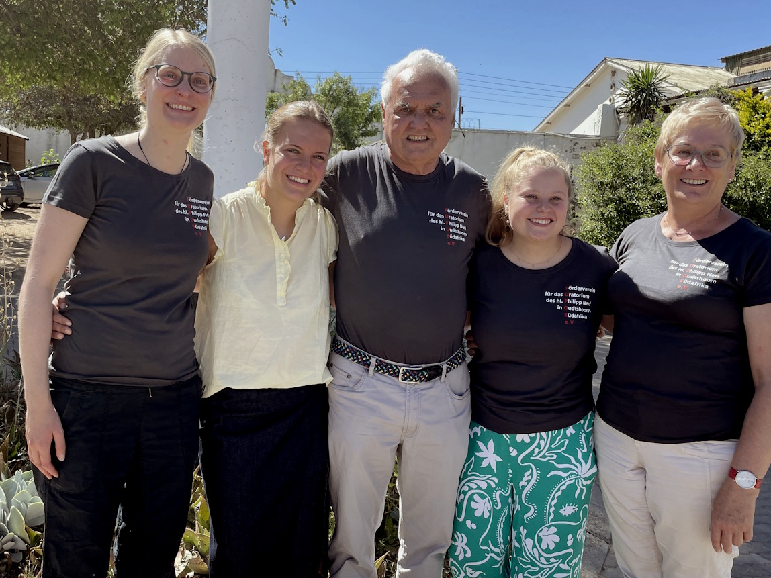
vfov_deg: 48.2
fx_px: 646
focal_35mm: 29
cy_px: 318
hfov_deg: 61.6
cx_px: 410
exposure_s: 1/1667
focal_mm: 4.2
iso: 32
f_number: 1.6
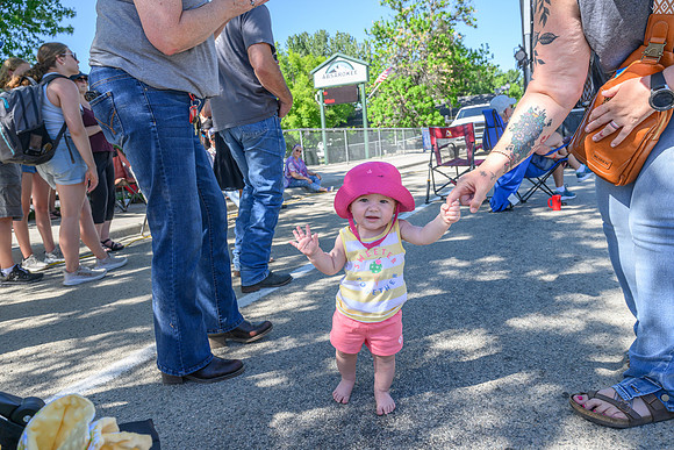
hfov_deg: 70.4
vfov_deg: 50.4
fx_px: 478
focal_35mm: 26
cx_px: 337
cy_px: 225
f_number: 7.1
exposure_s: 1/250
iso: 400
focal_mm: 25.5
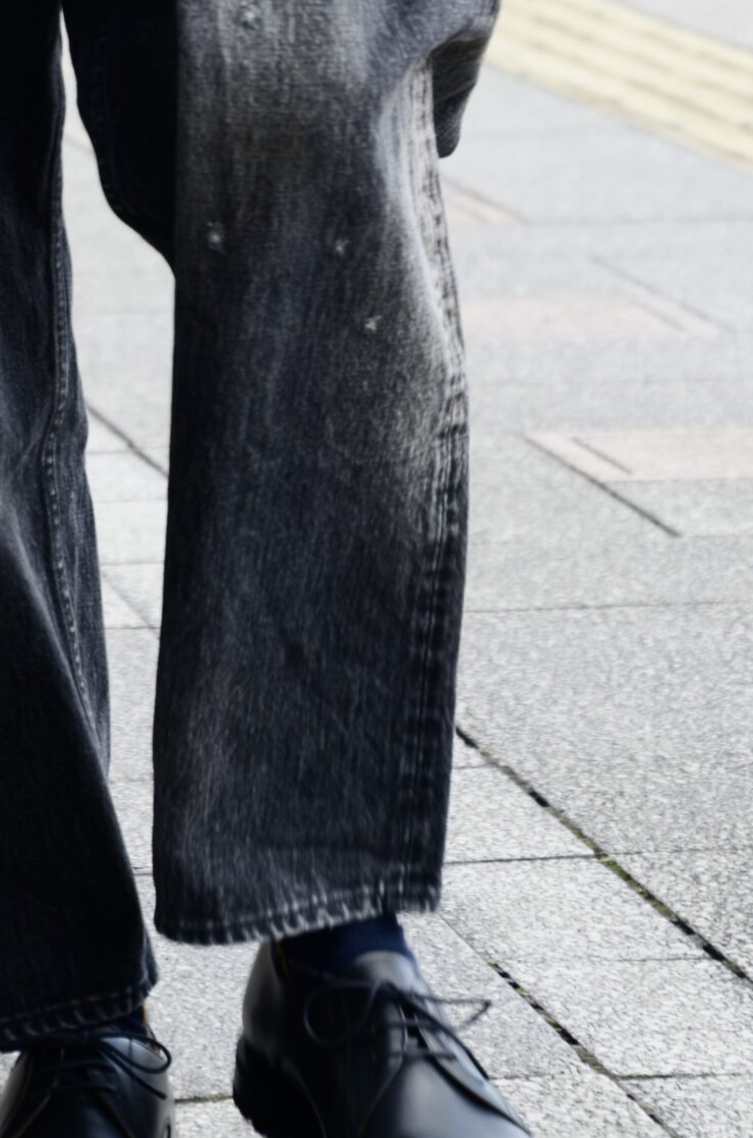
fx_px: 8450
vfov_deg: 7.7
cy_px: 239
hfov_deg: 5.1
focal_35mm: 268
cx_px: 1
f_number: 5.3
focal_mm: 78
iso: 125
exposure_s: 1/250
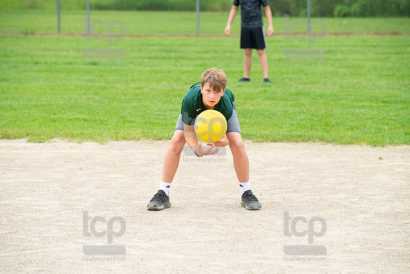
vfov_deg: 7.6
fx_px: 2050
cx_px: 205
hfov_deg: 11.4
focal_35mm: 180
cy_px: 137
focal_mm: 180
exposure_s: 1/1000
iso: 1250
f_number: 5.6
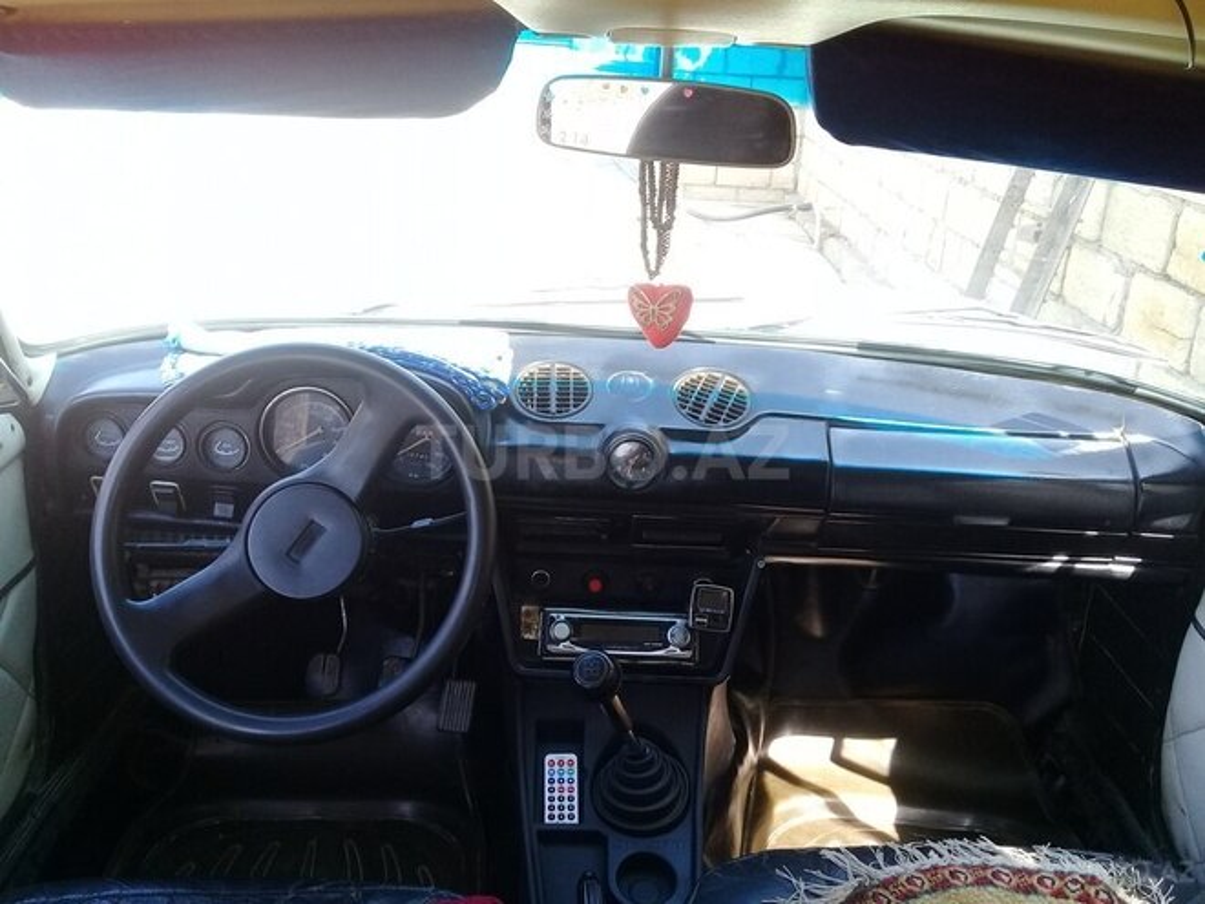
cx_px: 602
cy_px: 452
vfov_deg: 45.4
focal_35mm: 31
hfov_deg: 58.4
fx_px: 1079
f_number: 2.2
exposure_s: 1/100
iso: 64
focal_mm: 3.3
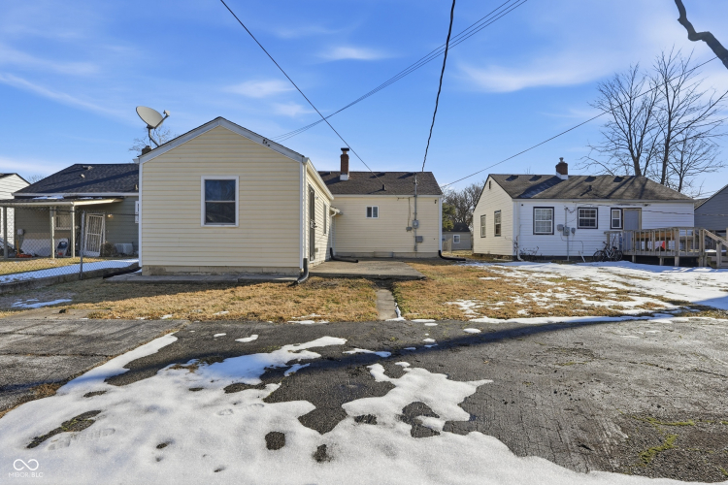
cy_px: 242
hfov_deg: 90.0
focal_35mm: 18
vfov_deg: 67.4
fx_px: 364
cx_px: 364
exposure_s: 1/3200
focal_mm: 18
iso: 250
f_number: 9
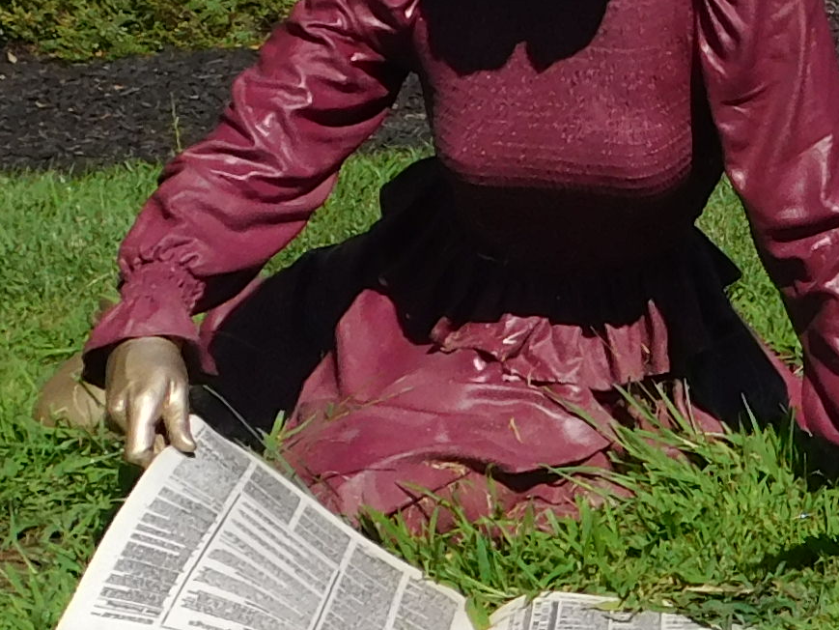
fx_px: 2957
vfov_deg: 12.1
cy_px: 253
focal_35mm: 122
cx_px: 1197
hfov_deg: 15.1
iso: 125
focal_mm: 4
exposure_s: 1/800
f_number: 6
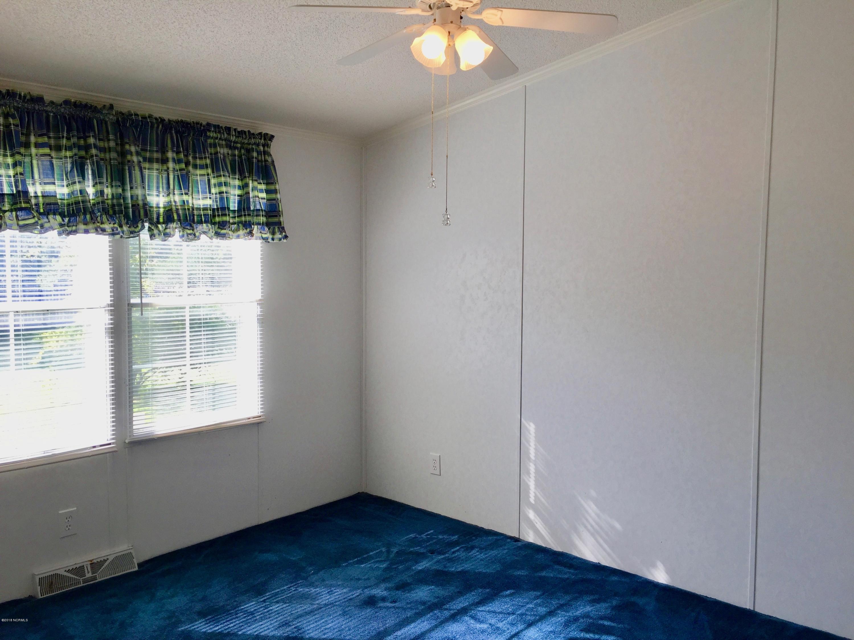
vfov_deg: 48.2
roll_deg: -1.1
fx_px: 715
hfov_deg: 61.7
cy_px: 320
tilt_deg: -5.1
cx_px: 427
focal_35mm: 29
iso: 32
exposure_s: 1/192
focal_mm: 4.15
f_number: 2.2
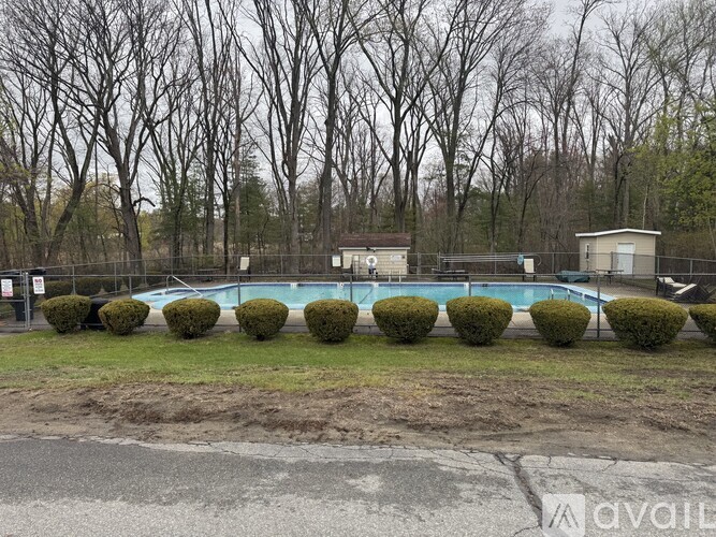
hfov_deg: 71.6
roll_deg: +0.3
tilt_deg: -3.9
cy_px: 268
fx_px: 496
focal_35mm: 24
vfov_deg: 56.8
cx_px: 358
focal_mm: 6.76
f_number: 1.78
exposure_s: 1/664
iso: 80
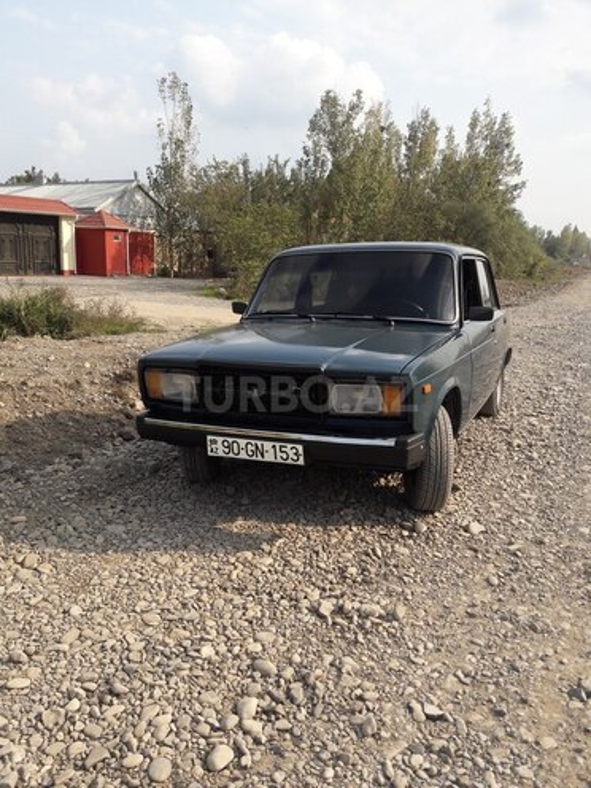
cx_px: 296
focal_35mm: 28
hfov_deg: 49.7
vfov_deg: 63.4
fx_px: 637
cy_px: 394
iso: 40
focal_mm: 3.7
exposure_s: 1/951
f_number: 1.9
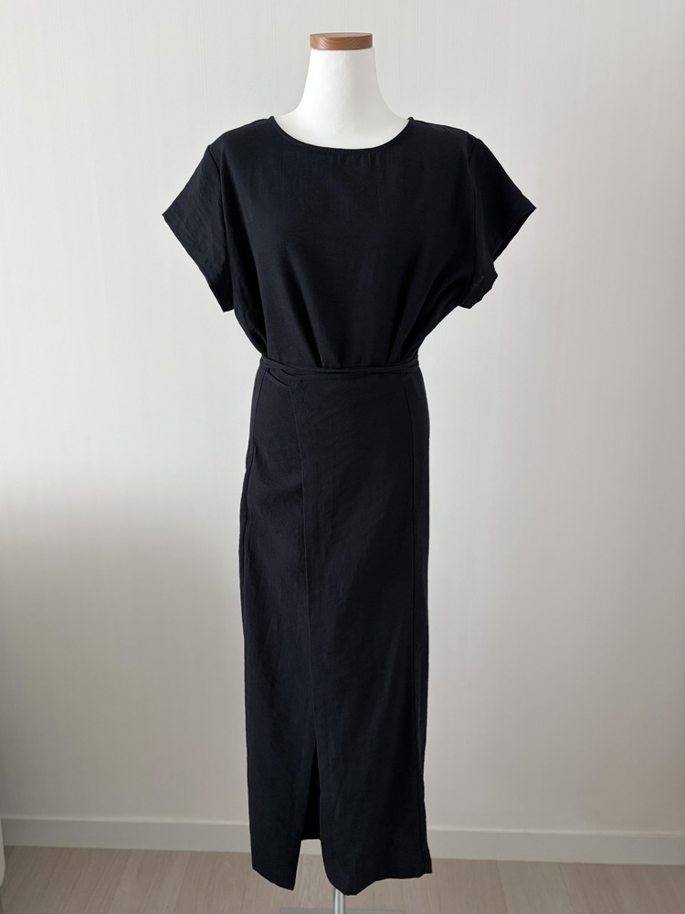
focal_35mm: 26
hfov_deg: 53.1
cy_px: 457
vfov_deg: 67.3
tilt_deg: -13.9
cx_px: 342
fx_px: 686
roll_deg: +0.0
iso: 250
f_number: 1.6
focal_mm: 5.96
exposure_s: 1/60
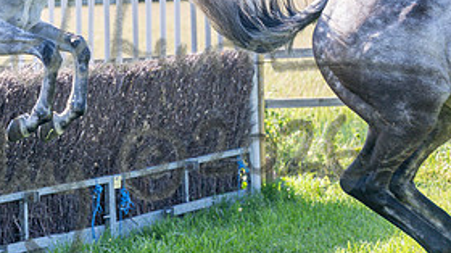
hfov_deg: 12.0
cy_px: -8
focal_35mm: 177
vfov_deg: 6.8
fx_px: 2115
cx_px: 7
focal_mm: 70
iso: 200
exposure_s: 1/2000
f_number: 2.8
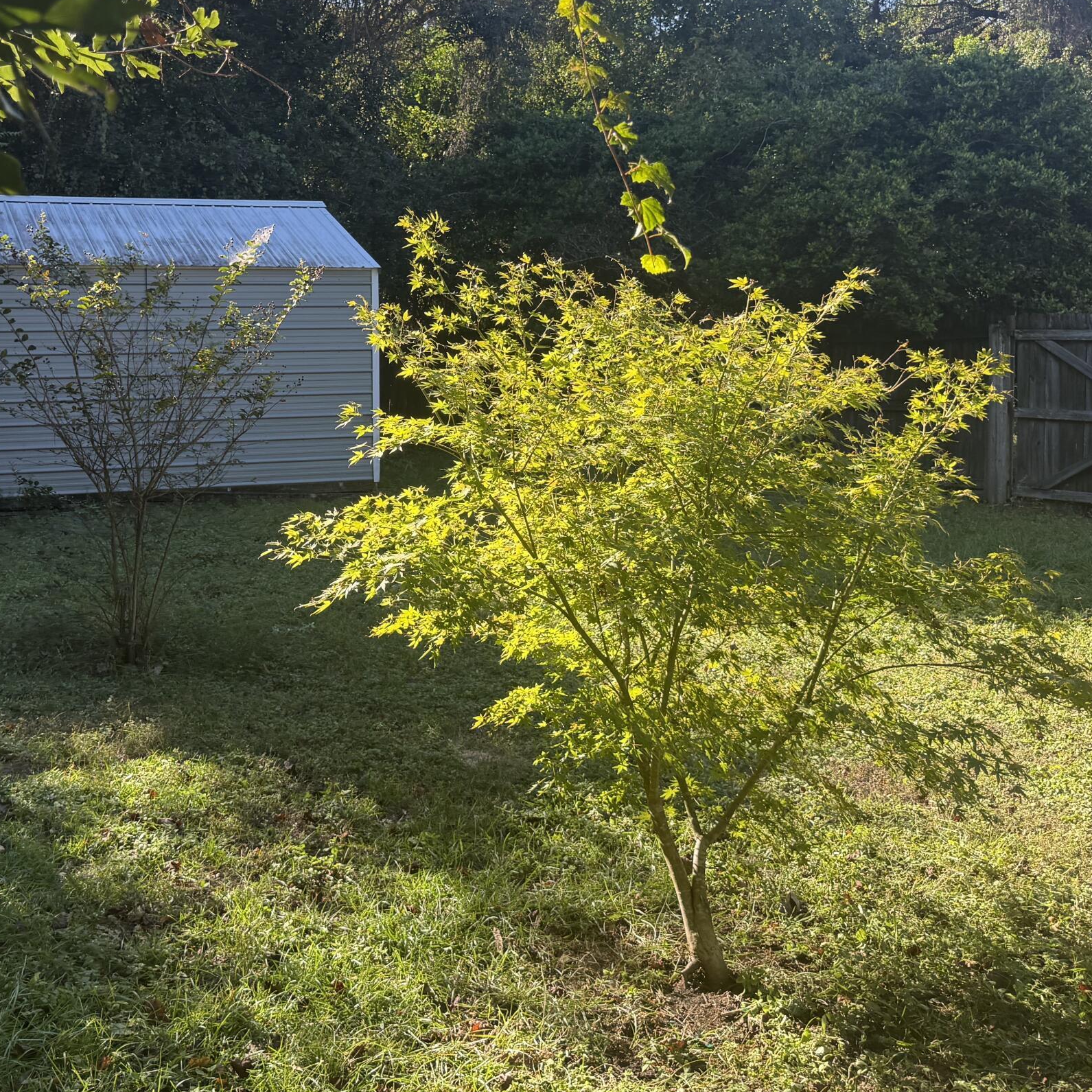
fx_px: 1428
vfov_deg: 41.3
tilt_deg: -2.9
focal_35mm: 40
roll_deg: -2.1
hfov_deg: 41.1
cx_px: 333
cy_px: 367
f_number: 1.78
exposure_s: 1/878
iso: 100
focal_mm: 6.76
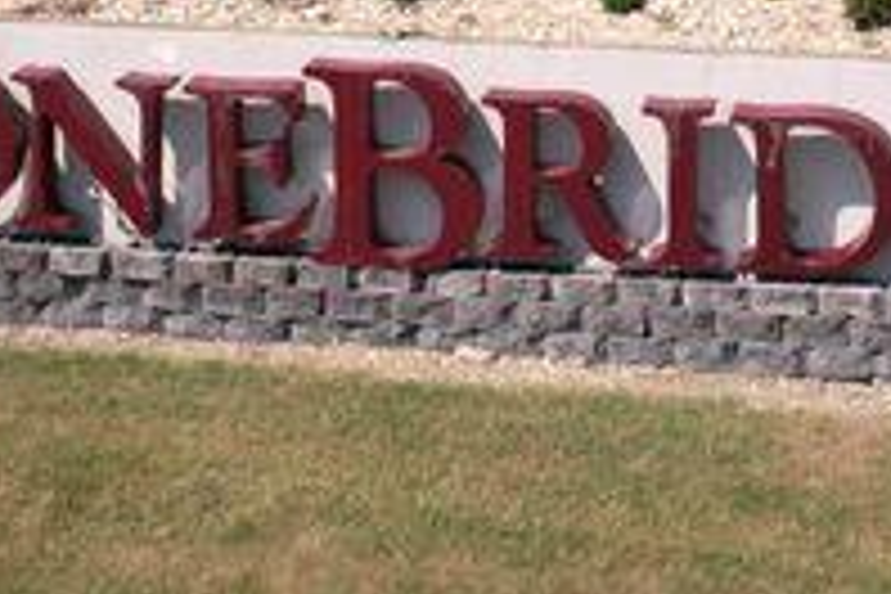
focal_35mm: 80
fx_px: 1980
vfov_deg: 15.2
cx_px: 554
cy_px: -410
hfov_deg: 25.3
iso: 100
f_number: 2.8
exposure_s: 1/500
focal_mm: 8.38
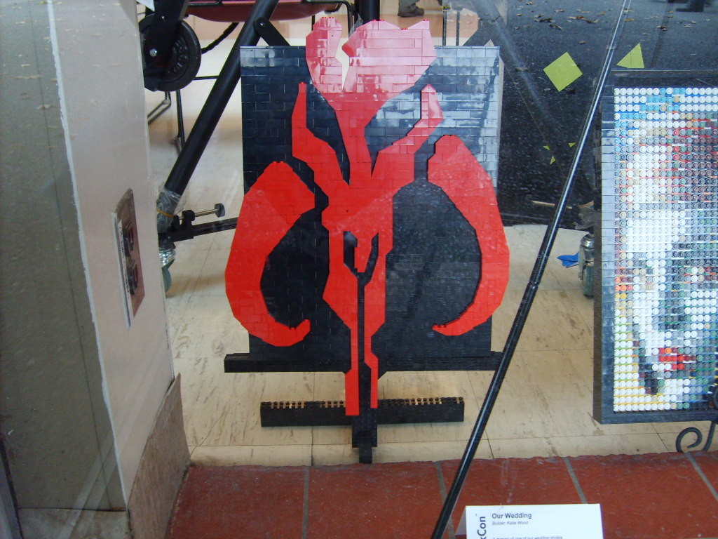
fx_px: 726
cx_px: 359
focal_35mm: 35
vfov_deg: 40.7
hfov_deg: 52.6
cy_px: 270
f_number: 2.8
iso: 100
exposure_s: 1/30
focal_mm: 5.8
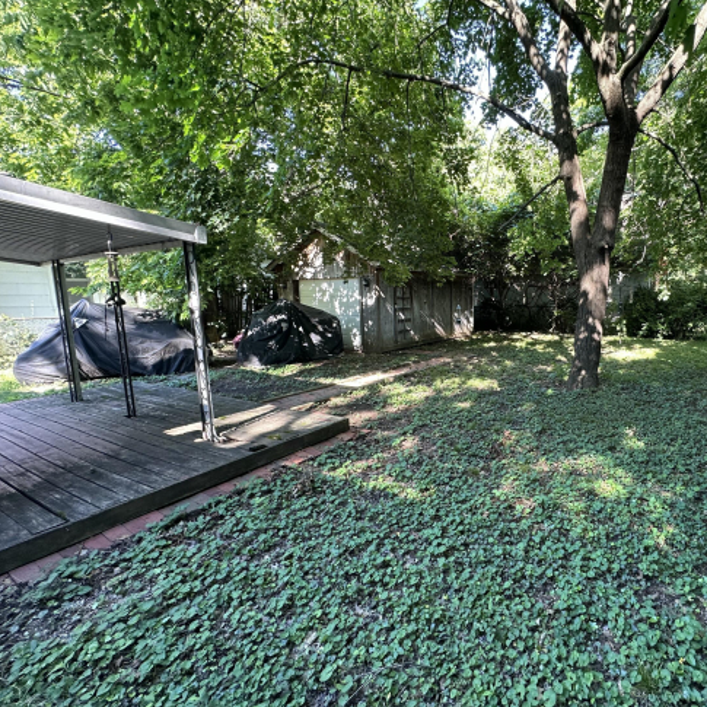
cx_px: 473
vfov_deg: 84.0
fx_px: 393
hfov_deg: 81.1
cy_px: 348
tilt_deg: -8.7
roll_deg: +0.5
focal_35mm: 17
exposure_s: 1/99
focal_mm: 2.22
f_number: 2.2
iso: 160
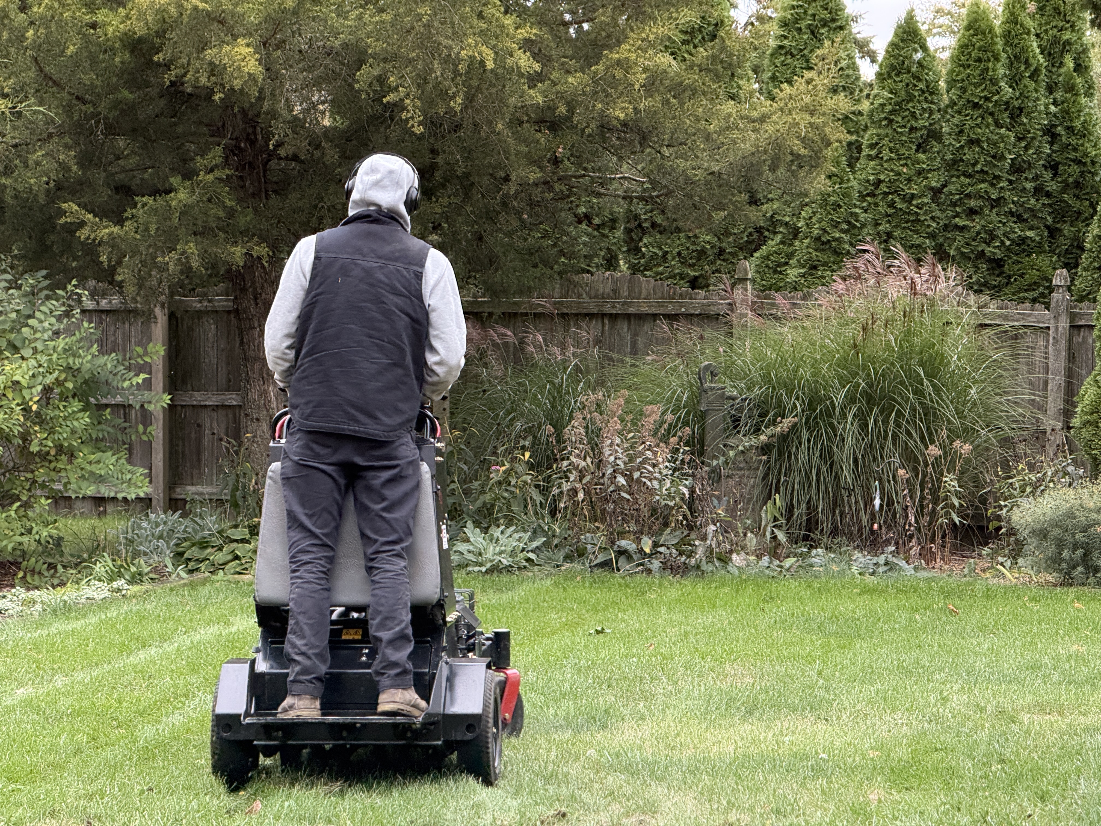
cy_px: 413
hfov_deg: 16.4
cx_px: 550
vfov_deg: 12.3
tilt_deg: -2.6
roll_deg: -0.7
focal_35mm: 120
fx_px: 3817
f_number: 2.8
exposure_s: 1/99
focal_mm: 15.66
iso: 160
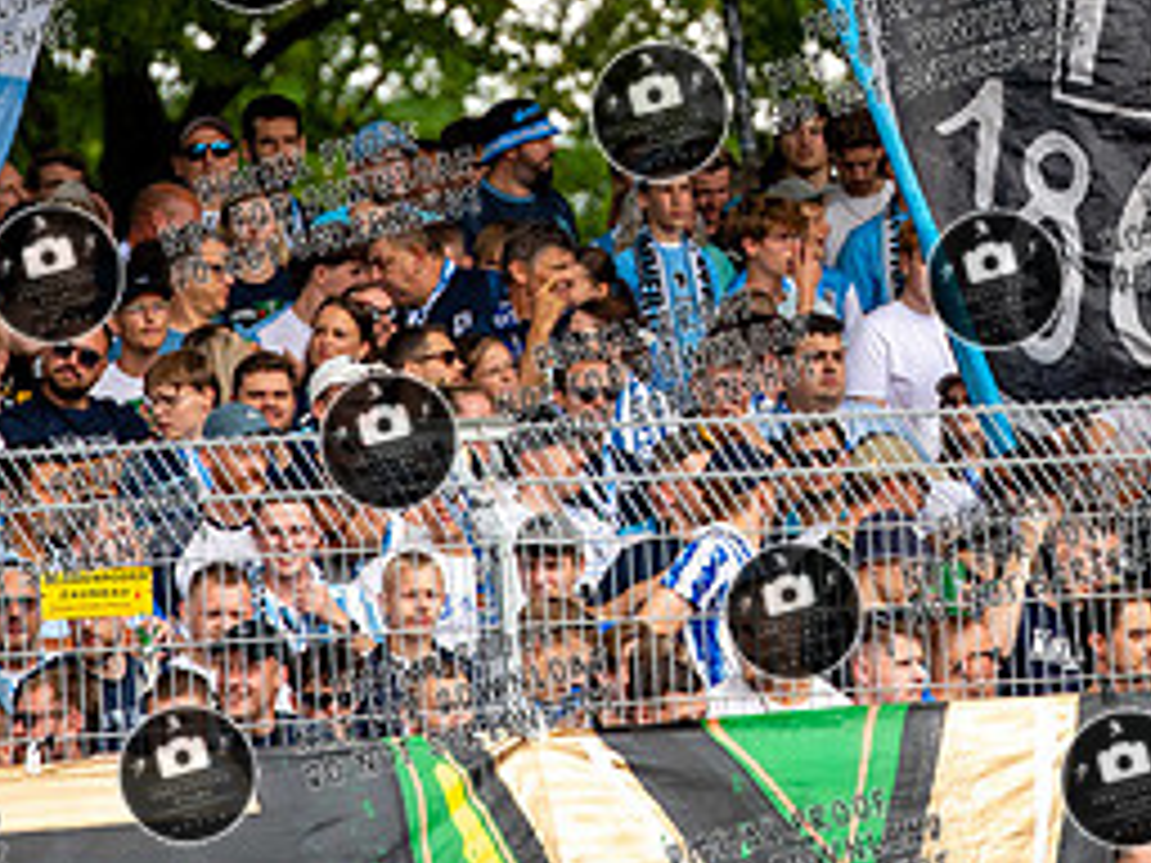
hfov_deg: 4.5
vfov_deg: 3.4
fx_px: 14497
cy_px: 2
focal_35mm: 436
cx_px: 953
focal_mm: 200
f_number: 3.5
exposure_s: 1/1250
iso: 400
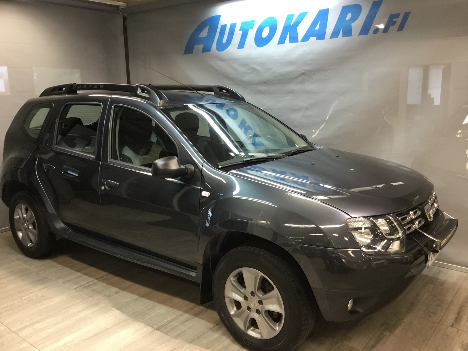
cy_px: 176
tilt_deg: -11.8
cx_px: 234
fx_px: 419
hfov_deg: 58.4
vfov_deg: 45.4
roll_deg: +2.2
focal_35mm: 31
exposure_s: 1/33
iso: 125
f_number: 2.4
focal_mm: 3.3
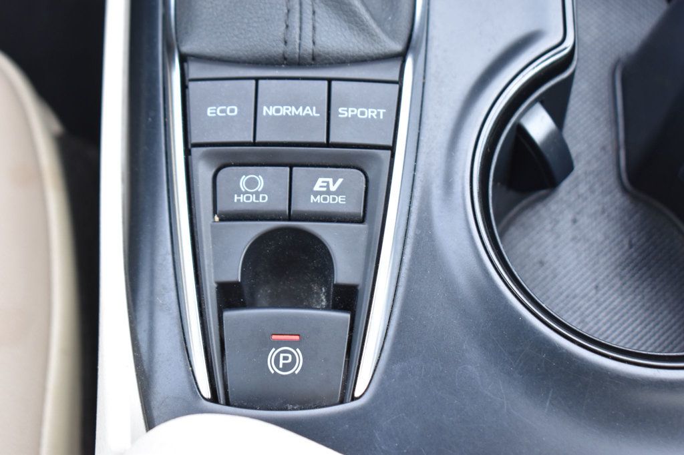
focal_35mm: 72
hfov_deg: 28.1
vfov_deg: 18.9
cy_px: 228
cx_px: 342
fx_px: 1367
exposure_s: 1/125
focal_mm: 48
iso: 560
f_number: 5.6
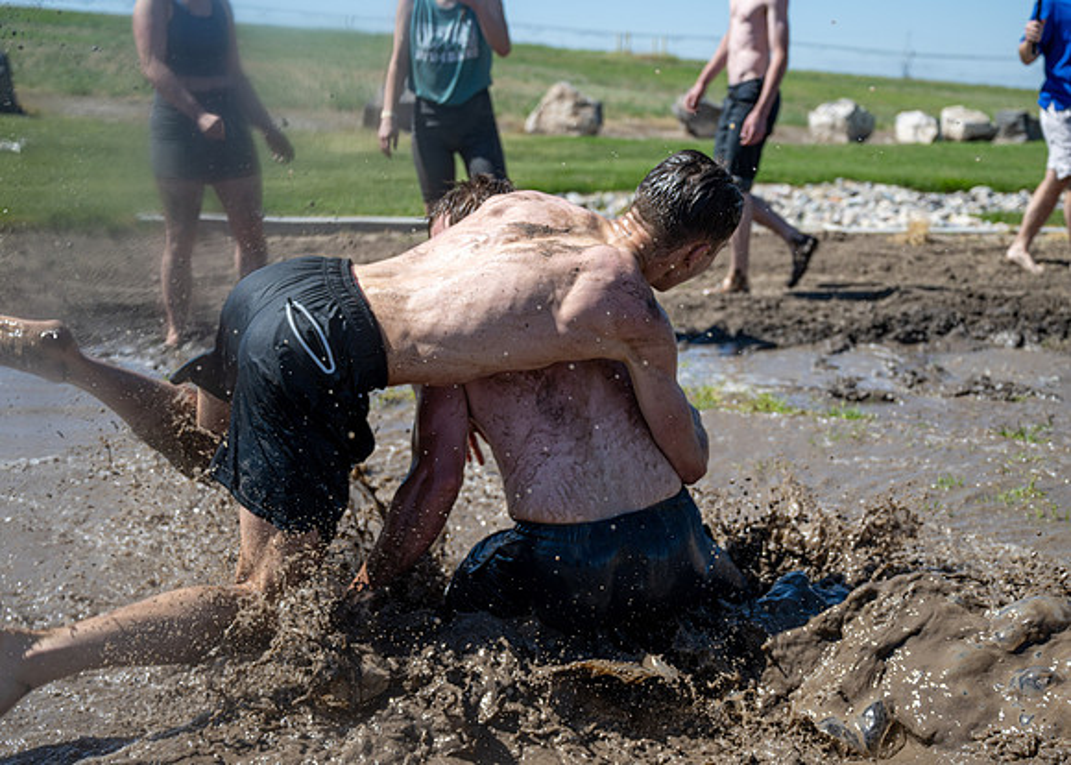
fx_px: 1491
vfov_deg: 28.8
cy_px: 367
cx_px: 596
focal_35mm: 49
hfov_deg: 39.5
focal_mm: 45
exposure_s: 1/1250
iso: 100
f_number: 4
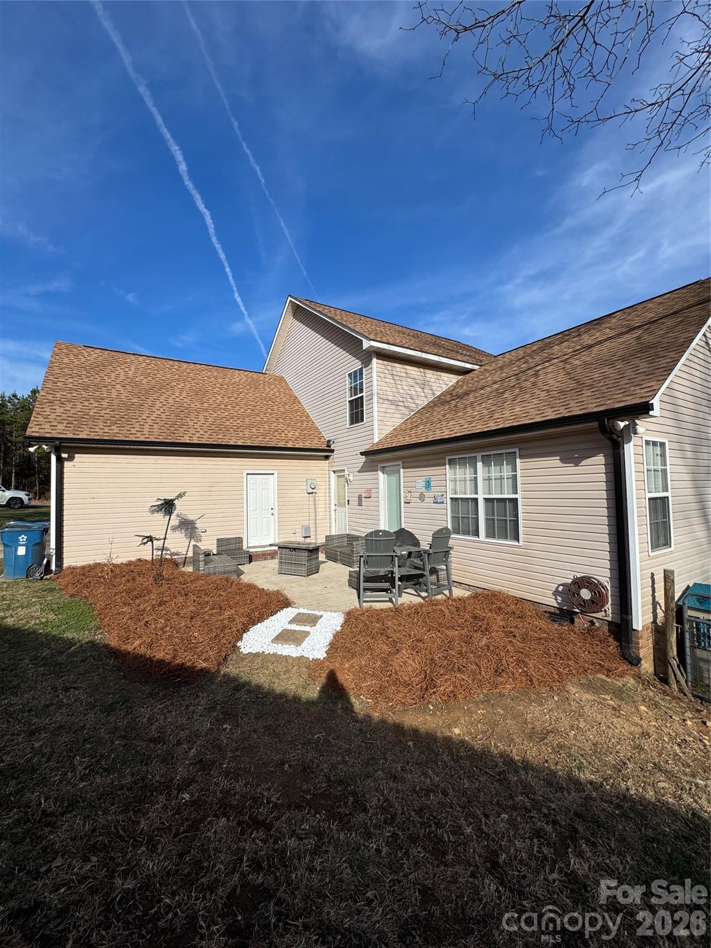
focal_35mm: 14
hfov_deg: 85.7
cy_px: 474
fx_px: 383
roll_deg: +1.4
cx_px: 356
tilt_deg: +1.5
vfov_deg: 102.1
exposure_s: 1/2770
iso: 50
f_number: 2.2
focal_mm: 2.22
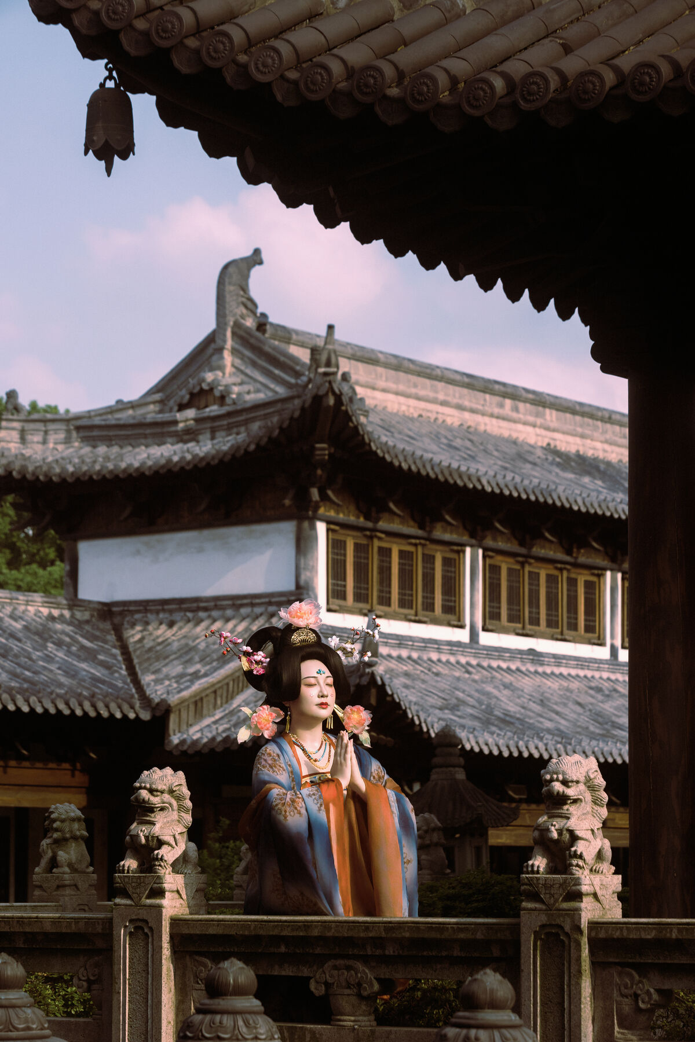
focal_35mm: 95
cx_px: 348
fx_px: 2751
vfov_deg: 21.5
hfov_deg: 14.4
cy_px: 521
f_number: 8
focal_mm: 95
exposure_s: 1/1250
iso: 320
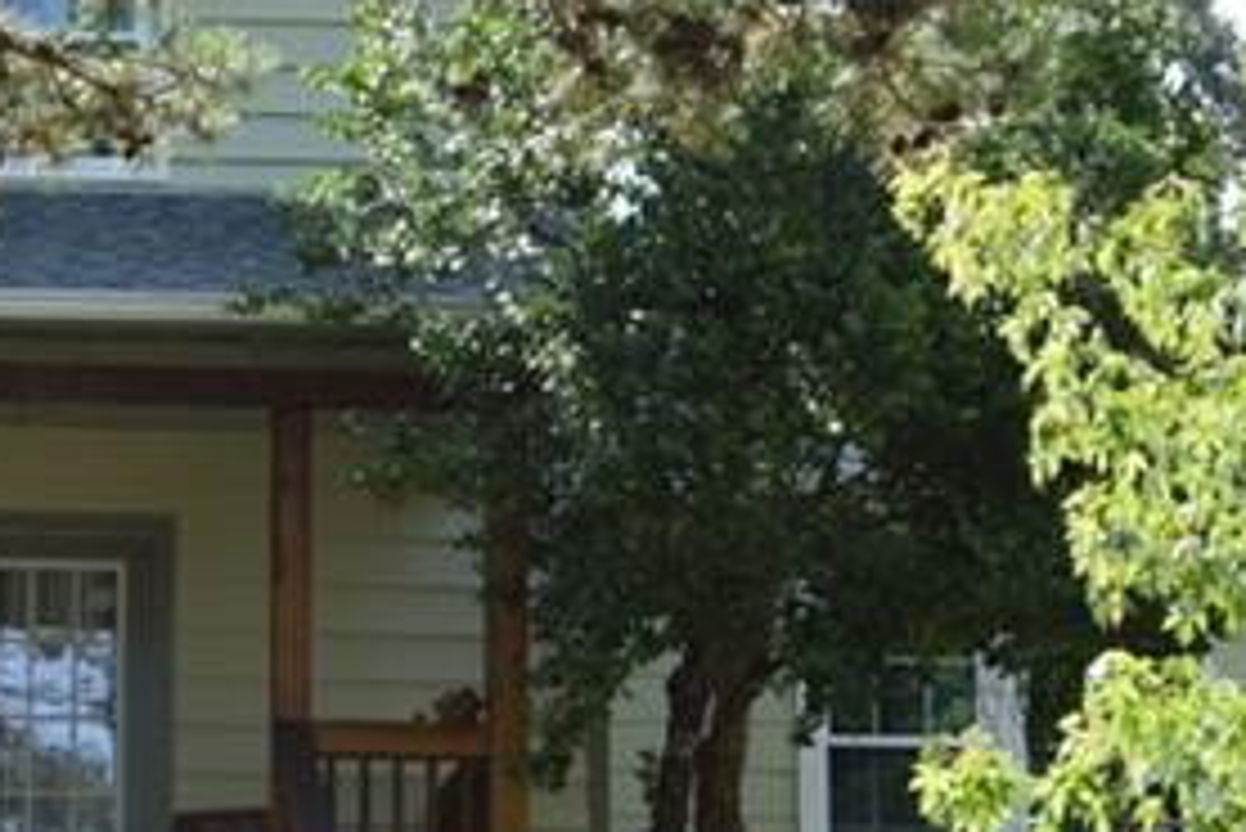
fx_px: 4605
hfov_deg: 15.0
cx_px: -171
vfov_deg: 10.2
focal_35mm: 133
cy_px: 917
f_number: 6.3
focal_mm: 24
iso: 100
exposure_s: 1/160
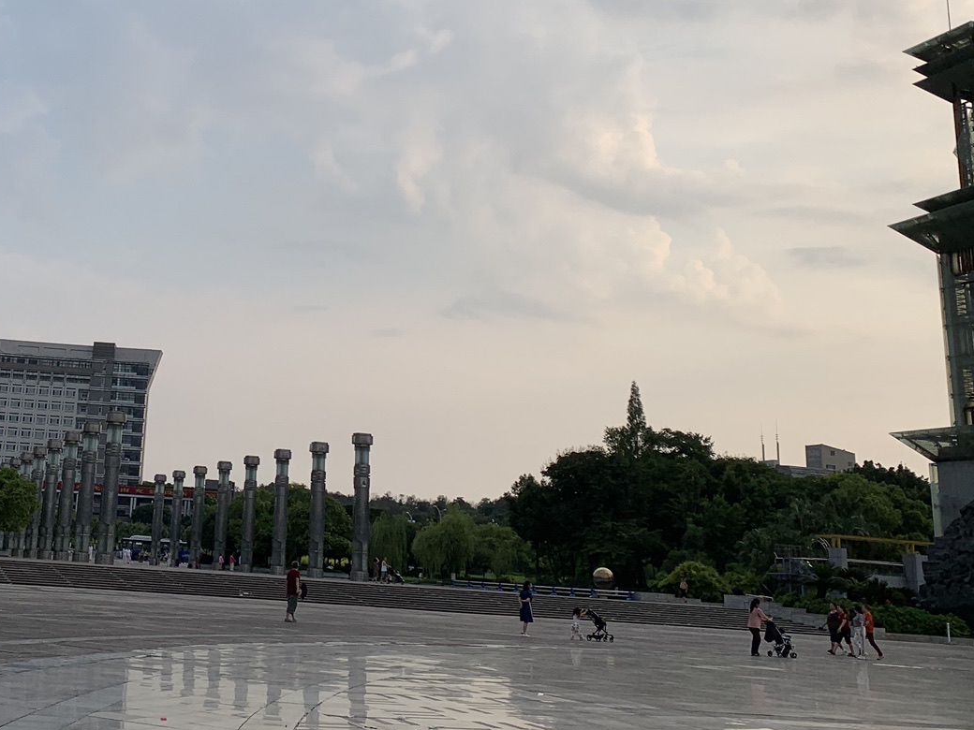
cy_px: 162
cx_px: 234
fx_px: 1407
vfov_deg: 28.6
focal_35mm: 50
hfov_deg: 37.2
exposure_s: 1/2033
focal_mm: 4.25
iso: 25
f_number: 1.8
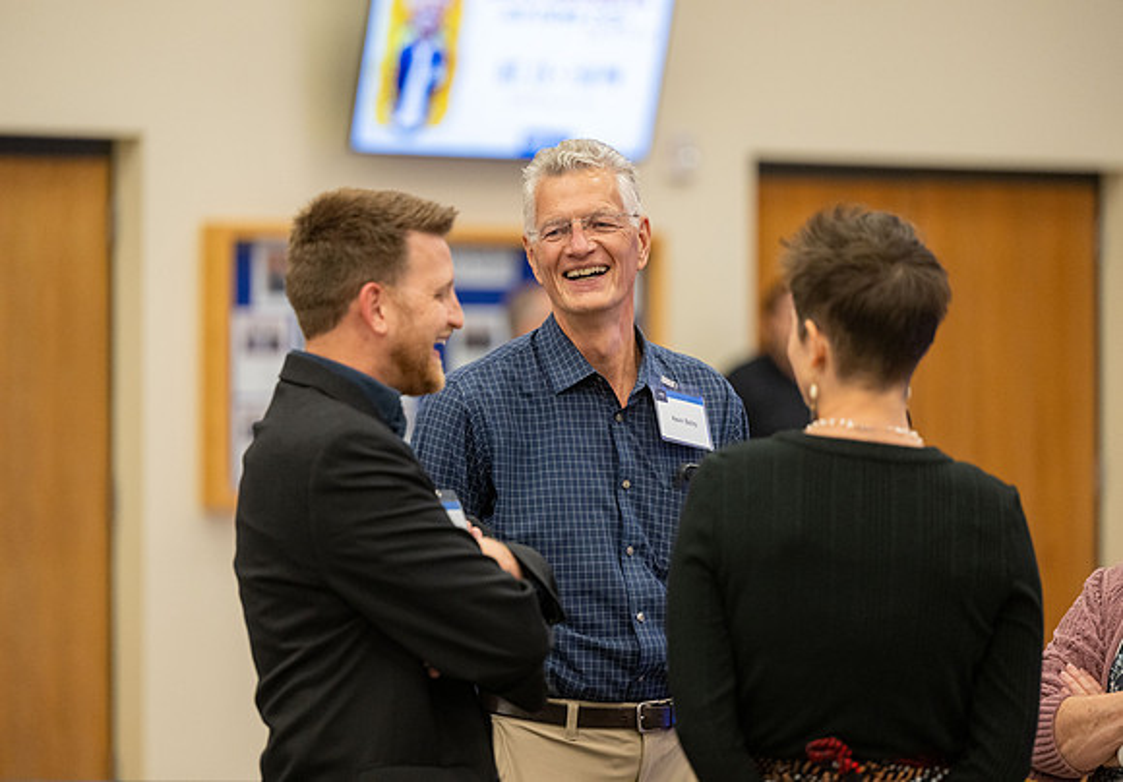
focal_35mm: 170
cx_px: 586
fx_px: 5375
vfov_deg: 8.3
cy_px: 391
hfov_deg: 11.9
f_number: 2.8
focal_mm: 165
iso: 2000
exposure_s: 1/250
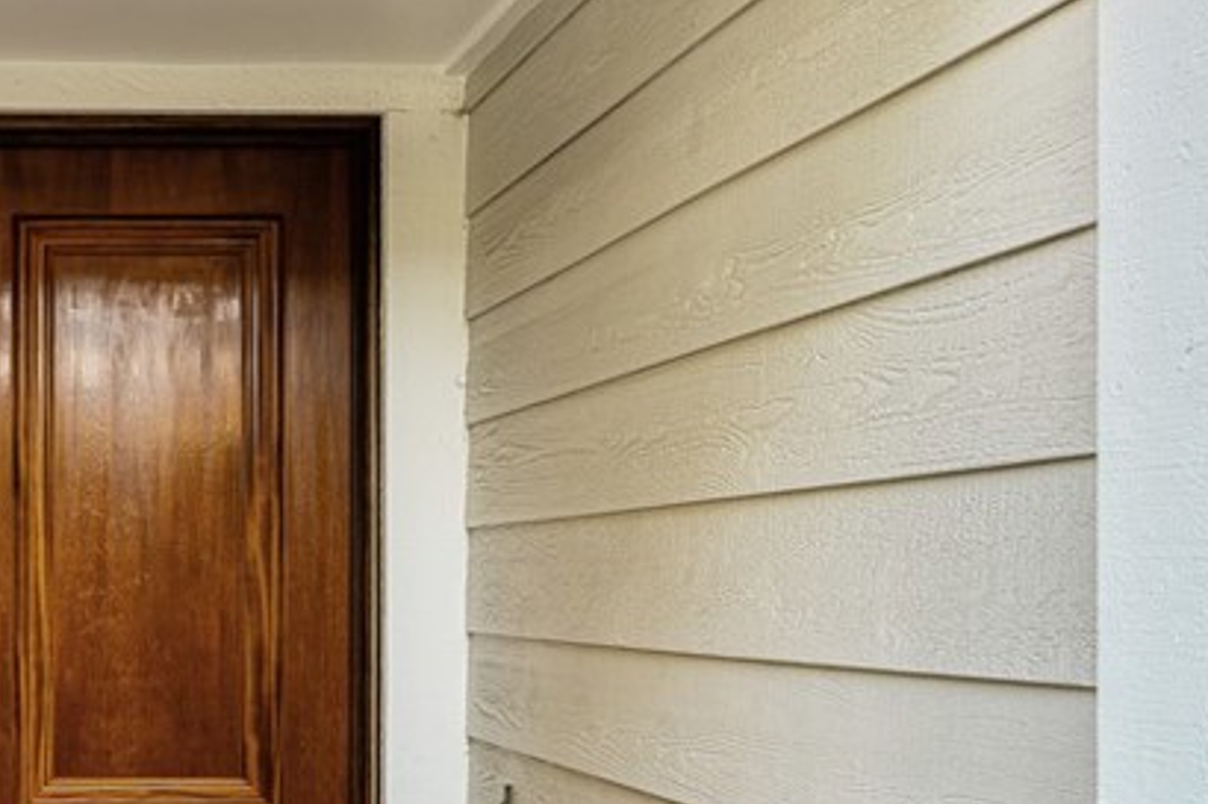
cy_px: 719
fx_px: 1384
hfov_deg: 38.3
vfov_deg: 31.0
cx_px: -150
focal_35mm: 41
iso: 100
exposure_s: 1/13
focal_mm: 16.5
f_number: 8
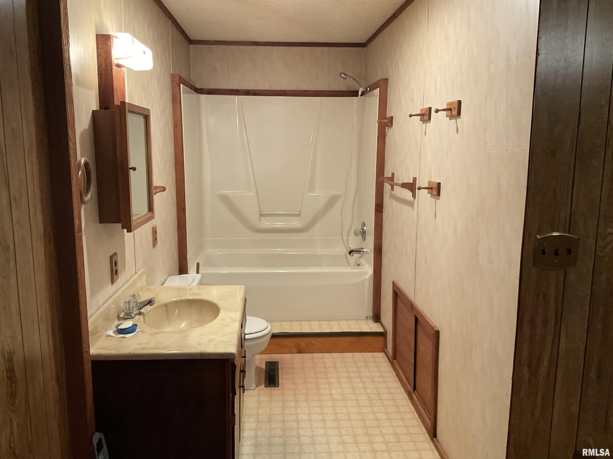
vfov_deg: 48.2
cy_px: 230
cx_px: 306
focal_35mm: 29
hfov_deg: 61.7
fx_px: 514
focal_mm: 3
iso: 200
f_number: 1.8
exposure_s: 1/60
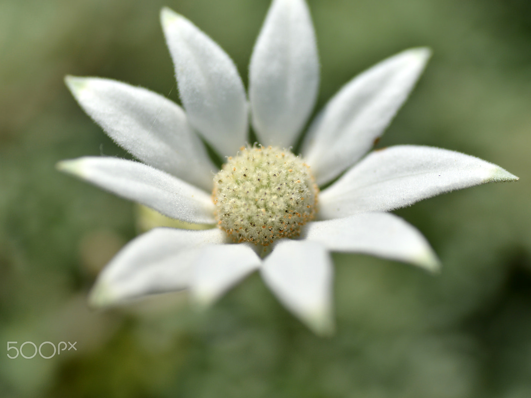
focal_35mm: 98
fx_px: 1503
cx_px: 284
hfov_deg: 20.0
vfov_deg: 15.1
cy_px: 199
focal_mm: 90
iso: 200
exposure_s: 1/4000
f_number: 4.5
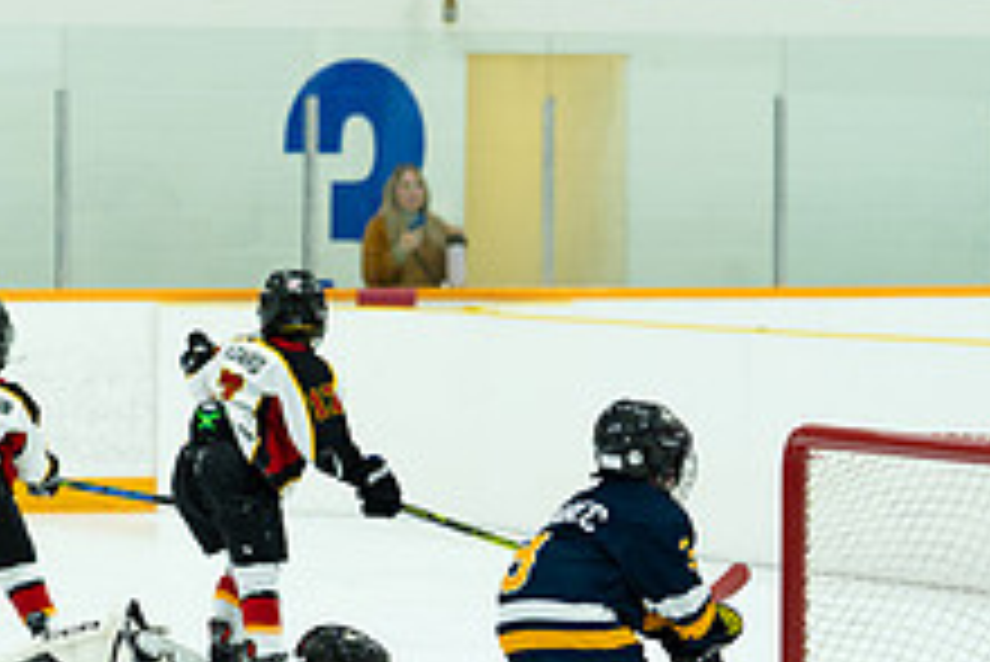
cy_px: 493
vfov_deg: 6.5
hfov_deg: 9.6
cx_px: 76
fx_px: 5861
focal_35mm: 213
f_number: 2
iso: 1600
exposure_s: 1/1000
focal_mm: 73
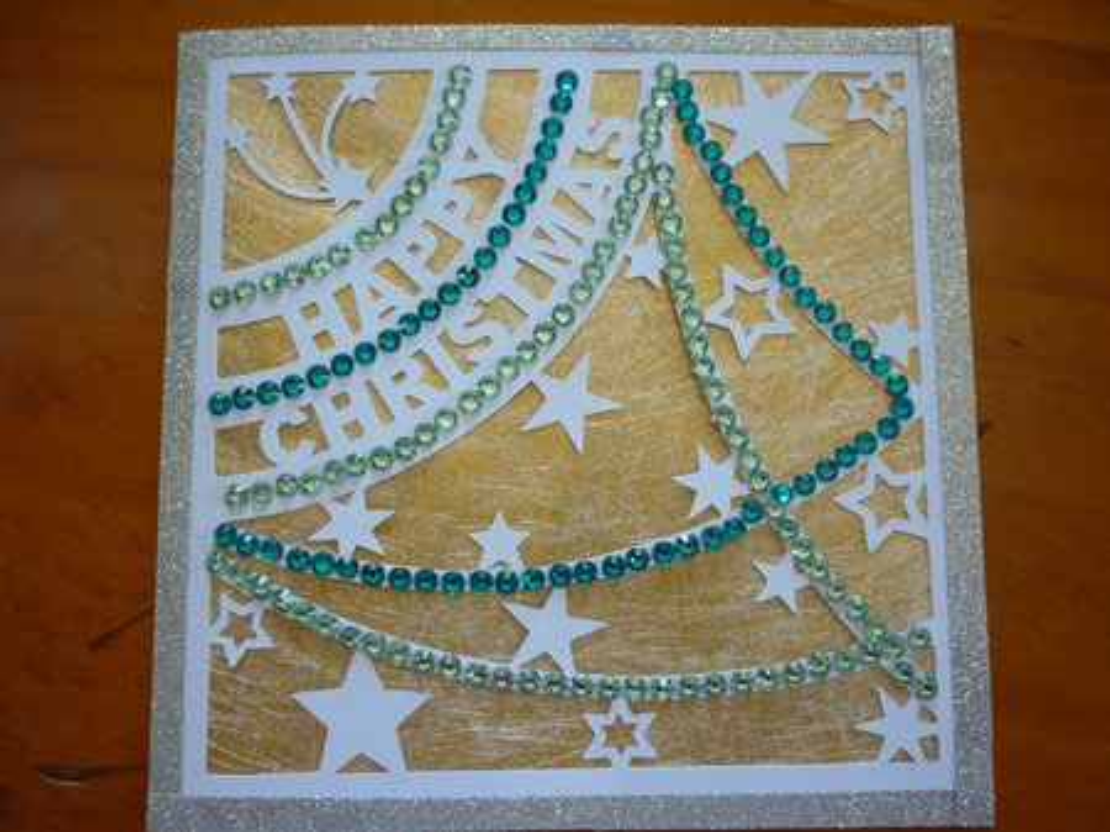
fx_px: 1058
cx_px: 555
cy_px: 416
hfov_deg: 55.4
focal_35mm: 33
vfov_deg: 42.9
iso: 80
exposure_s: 1/40
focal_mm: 5.5
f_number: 2.8
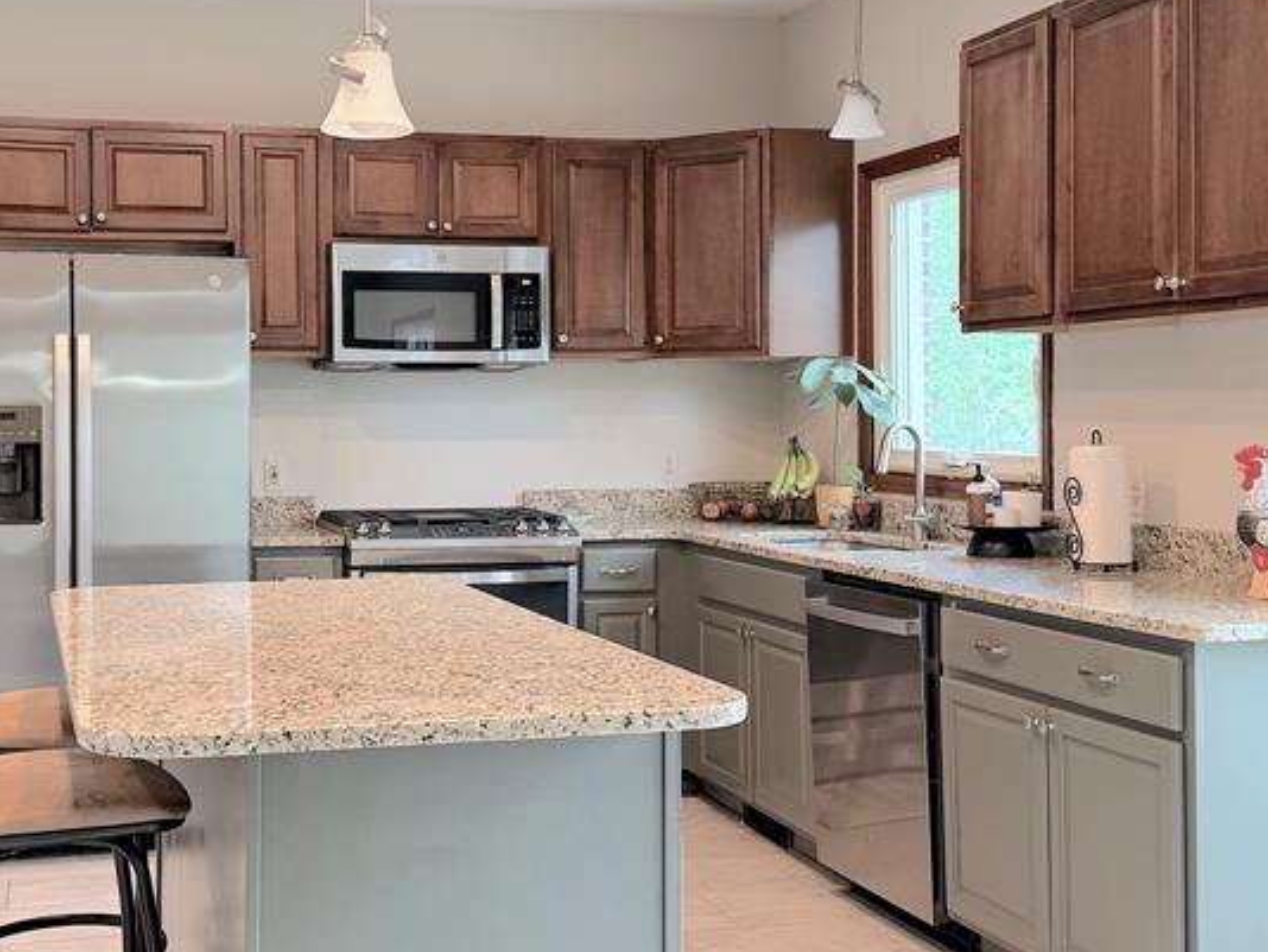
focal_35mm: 46
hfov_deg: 40.8
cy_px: 425
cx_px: 451
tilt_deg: -0.8
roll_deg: +0.6
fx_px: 1686
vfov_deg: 31.5
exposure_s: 1/60
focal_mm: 6.76
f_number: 1.78
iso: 125
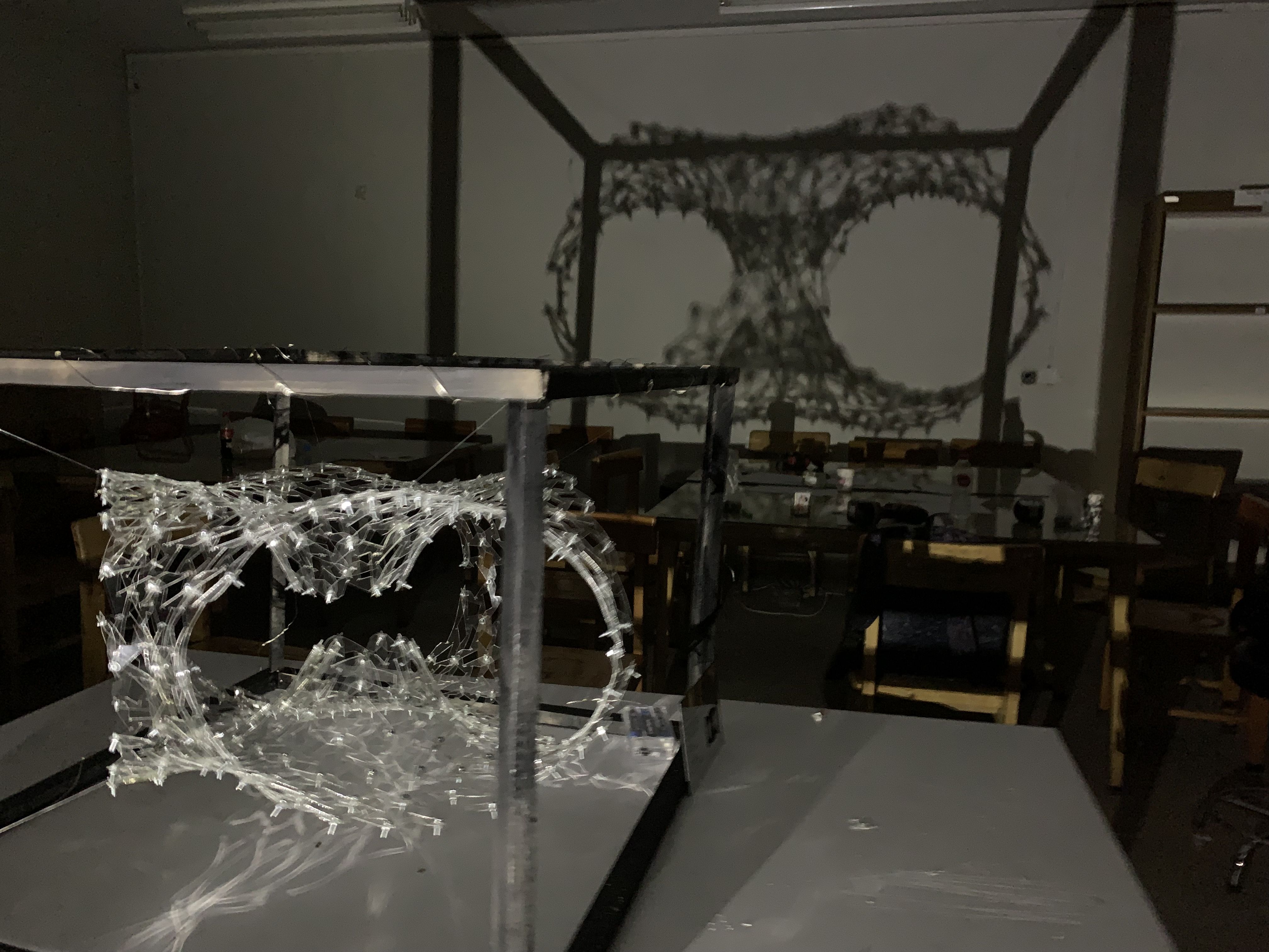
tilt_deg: -9.8
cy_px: 476
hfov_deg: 67.3
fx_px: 953
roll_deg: -0.6
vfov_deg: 53.1
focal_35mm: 26
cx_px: 634
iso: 640
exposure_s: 1/4
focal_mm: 4.25
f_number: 1.8
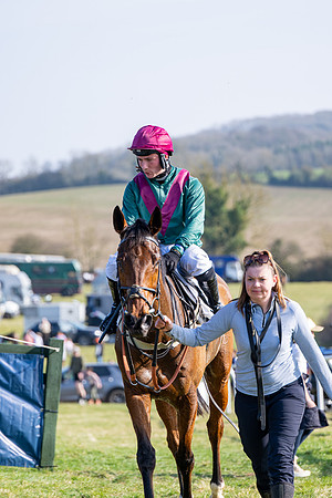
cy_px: 249
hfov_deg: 8.9
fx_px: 2130
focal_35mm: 154
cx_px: 166
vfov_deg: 13.3
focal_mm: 103
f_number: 2.8
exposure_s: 1/1000
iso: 100
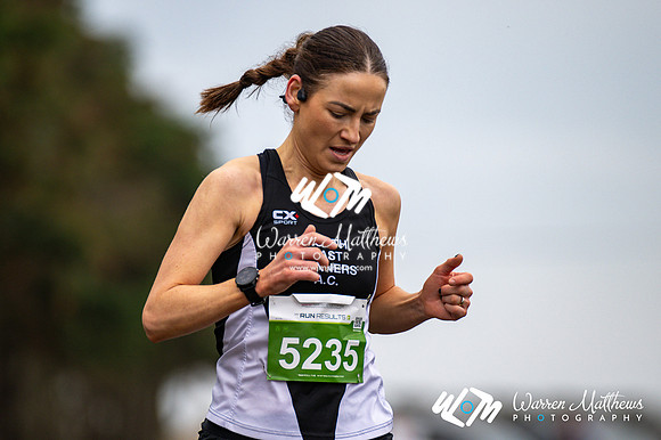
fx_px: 8257
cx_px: 330
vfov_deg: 3.1
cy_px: 220
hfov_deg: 4.6
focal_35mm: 450
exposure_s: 1/1600
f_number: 2.8
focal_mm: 300
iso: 220
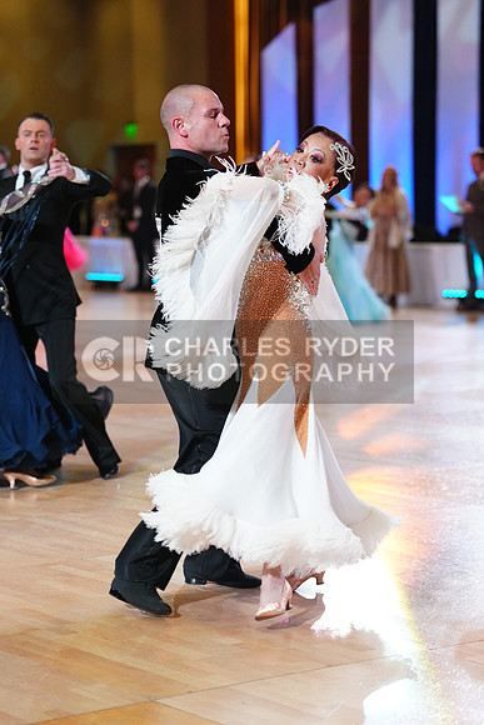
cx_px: 242
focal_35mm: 100
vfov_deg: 20.4
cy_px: 362
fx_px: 2015
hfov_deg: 13.7
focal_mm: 100
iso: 2000
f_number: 2.8
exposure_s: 1/400
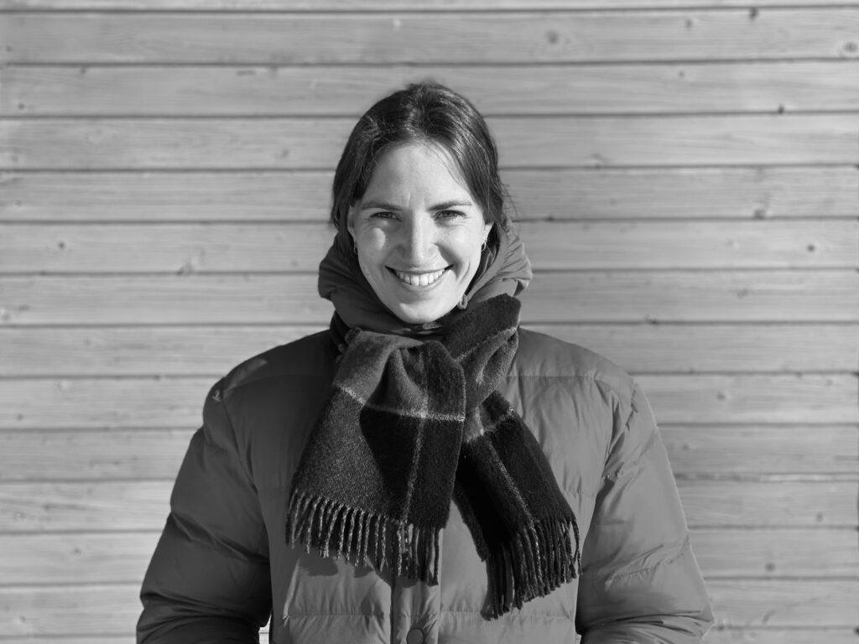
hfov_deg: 36.8
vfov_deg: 28.0
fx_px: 1290
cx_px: 430
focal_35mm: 52
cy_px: 322
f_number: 2
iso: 20
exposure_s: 1/1597
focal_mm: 6
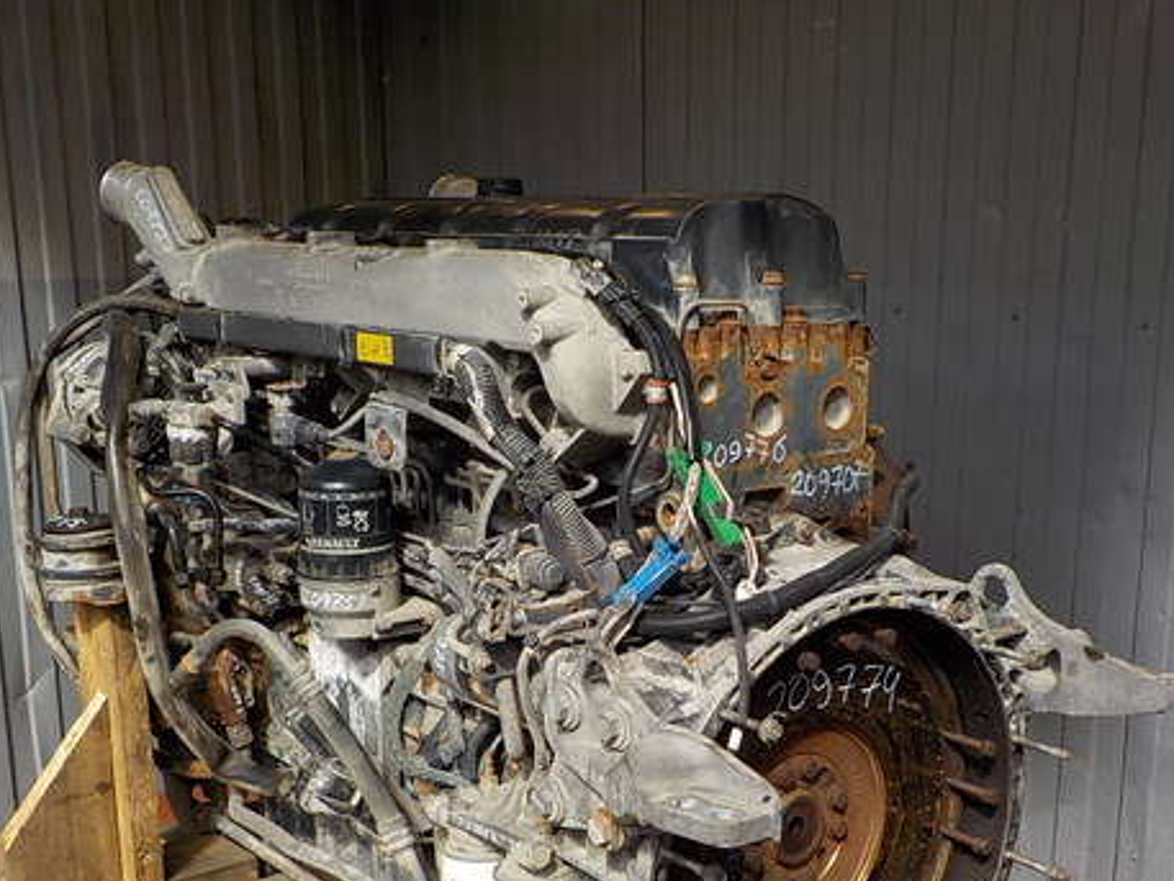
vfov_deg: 34.0
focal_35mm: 42
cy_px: 591
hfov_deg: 44.7
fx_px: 1425
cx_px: 642
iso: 125
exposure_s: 1/320
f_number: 3.3
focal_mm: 4.1
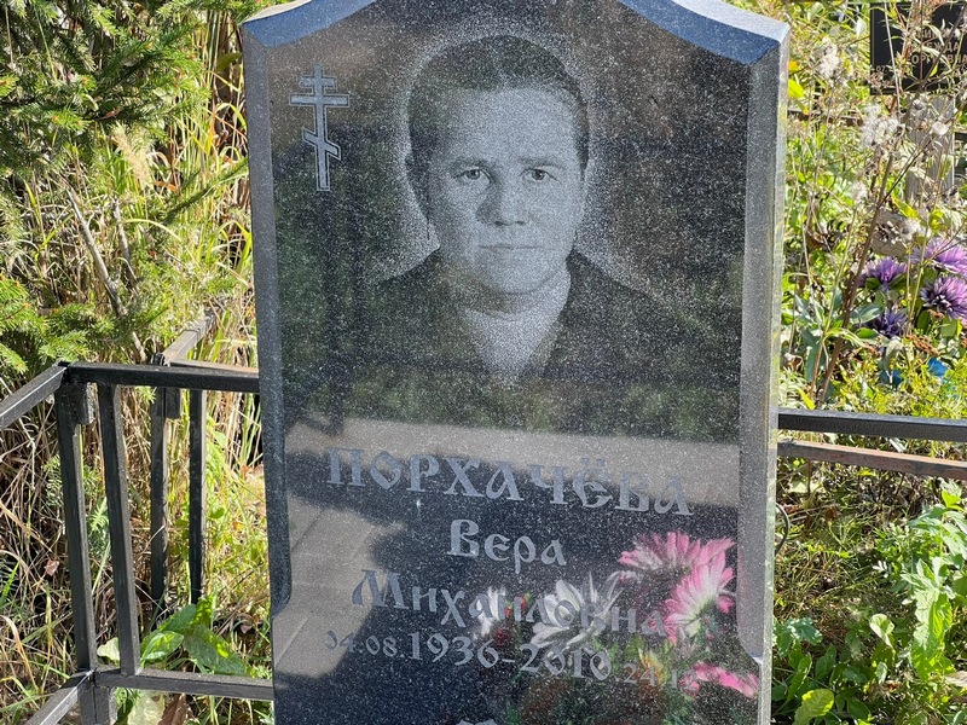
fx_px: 2151
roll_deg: +1.1
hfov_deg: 25.3
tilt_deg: -19.0
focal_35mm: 77
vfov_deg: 19.1
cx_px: 484
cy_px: 362
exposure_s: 1/101
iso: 32
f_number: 2.8
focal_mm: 9
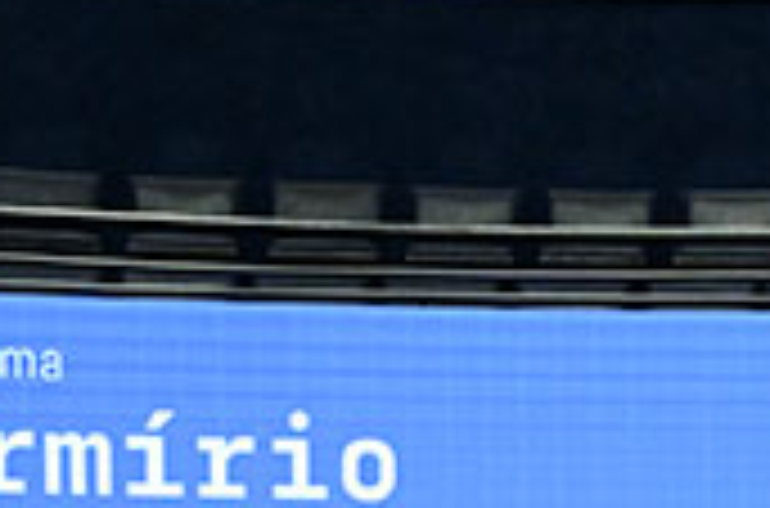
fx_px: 3861
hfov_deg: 10.7
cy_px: 1007
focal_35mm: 181
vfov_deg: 7.3
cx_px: 1405
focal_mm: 24
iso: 4000
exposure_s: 1/250
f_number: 4.5
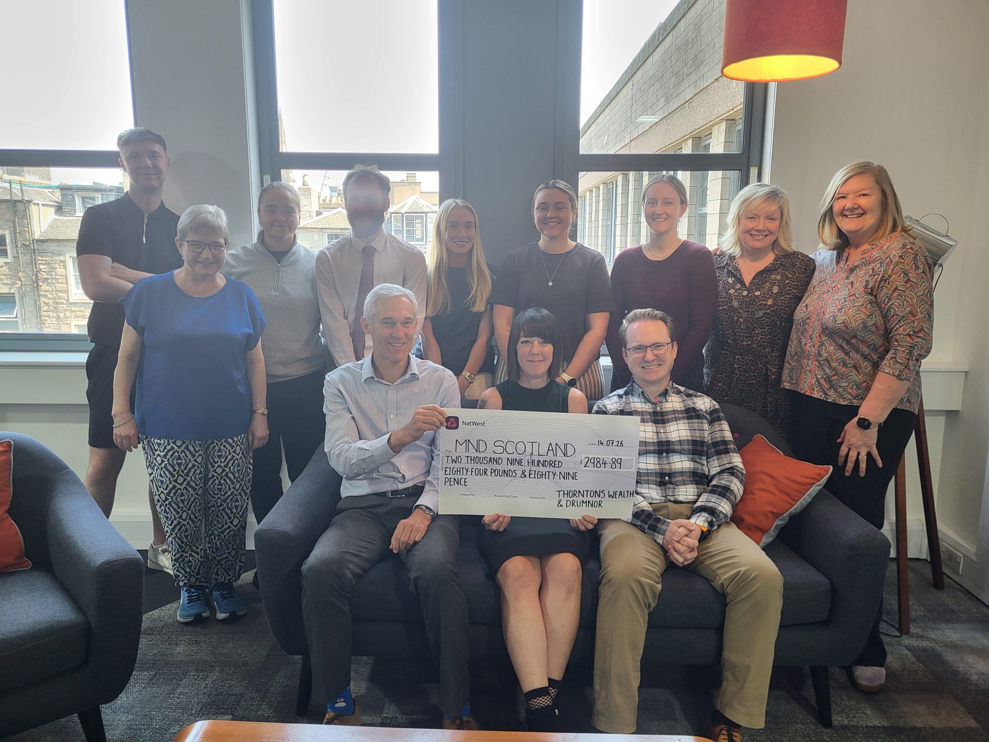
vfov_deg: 53.1
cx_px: 494
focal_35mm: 26
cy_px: 371
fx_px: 743
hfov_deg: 67.3
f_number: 1.8
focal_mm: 5.4
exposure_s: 1/100
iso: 160
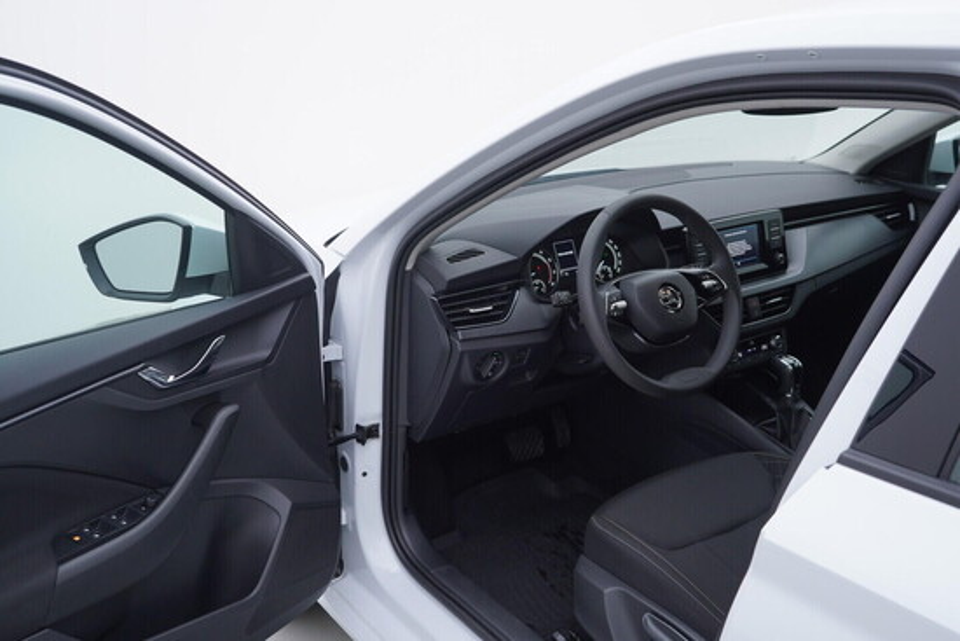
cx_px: 480
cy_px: 320
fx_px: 960
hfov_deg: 53.1
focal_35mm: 36
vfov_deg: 36.9
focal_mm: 24
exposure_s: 1/60
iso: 125
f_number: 3.5
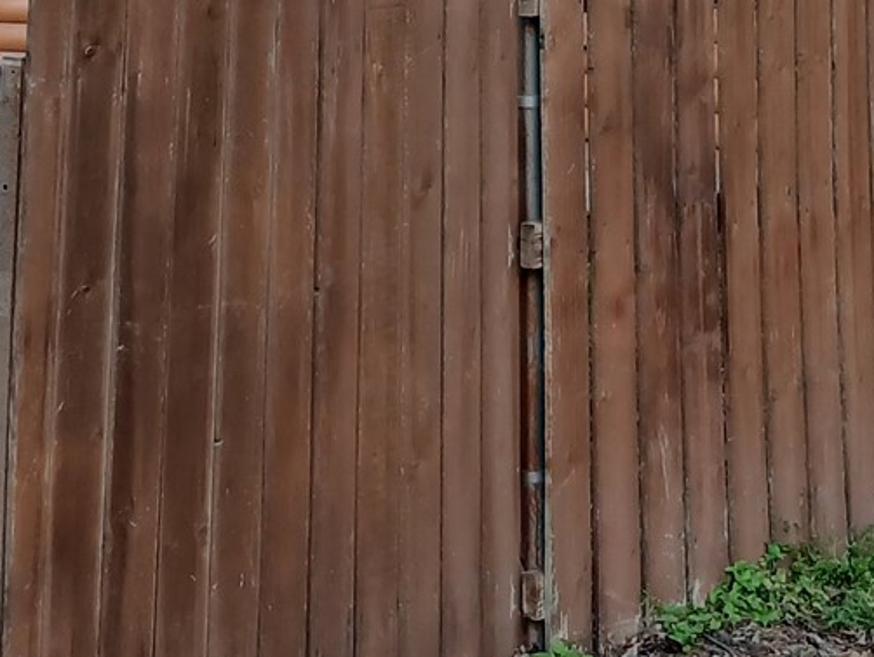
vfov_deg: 13.4
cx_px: 588
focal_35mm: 106
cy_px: -239
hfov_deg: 18.5
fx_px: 2678
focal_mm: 3.98
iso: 20
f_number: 1.8
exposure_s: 1/60
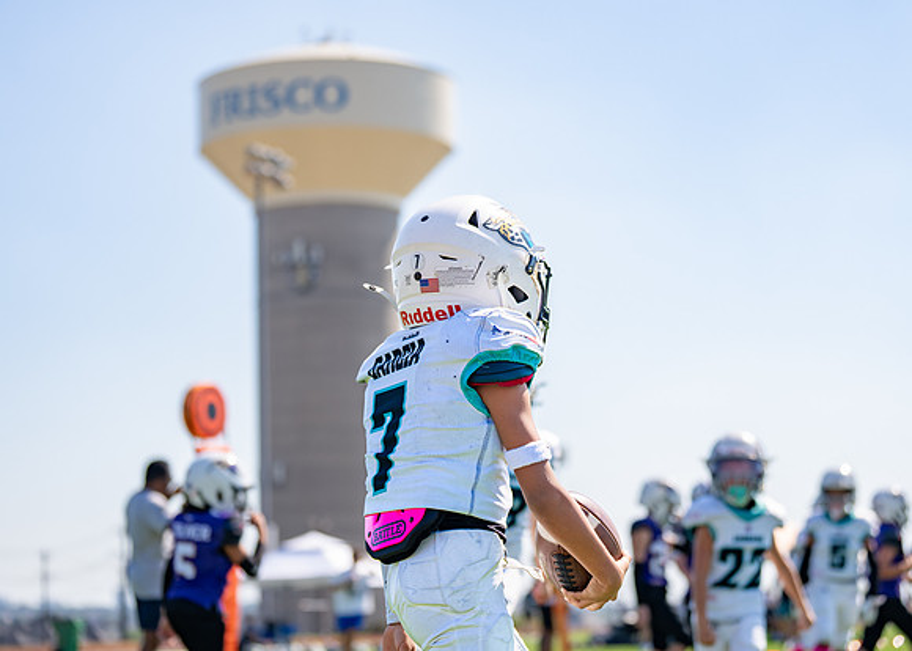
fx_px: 2175
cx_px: 481
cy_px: 329
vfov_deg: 17.0
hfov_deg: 23.7
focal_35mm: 84
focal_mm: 70
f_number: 2.8
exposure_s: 1/1600
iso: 100
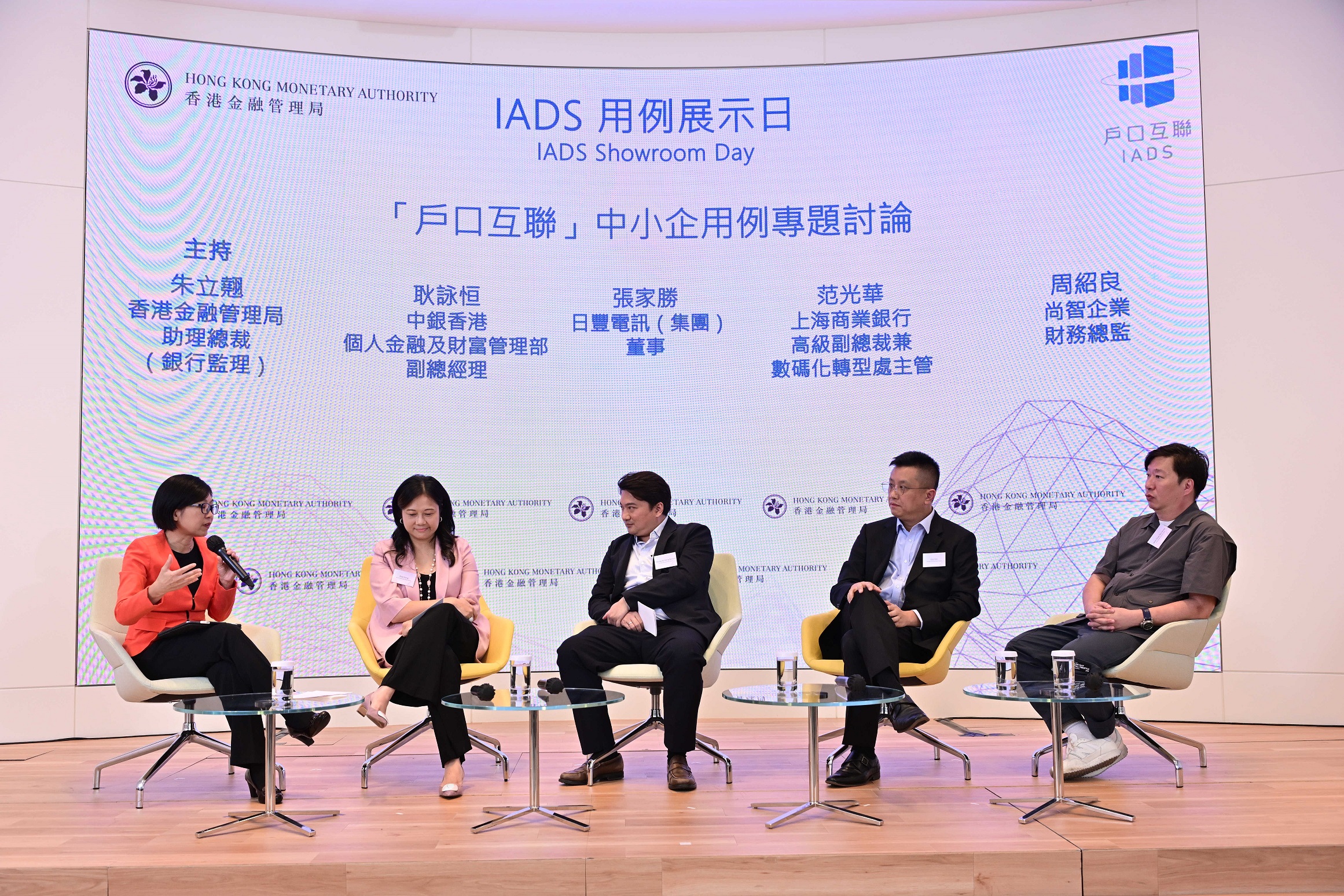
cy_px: 448
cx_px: 672
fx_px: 1307
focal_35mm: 35
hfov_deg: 54.4
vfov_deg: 37.9
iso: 1000
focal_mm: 35
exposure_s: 1/125
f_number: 5
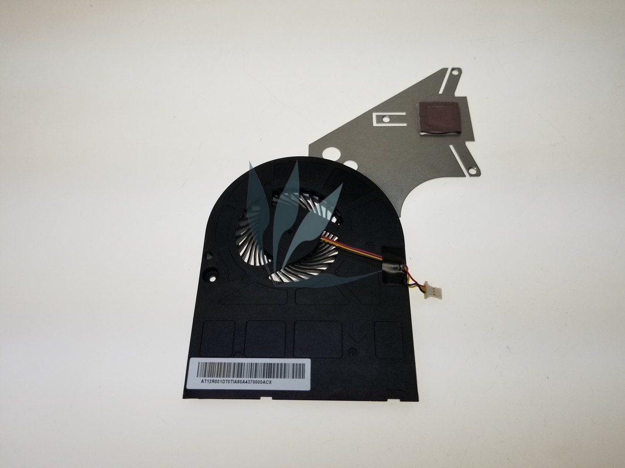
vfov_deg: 53.1
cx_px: 312
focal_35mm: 26
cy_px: 234
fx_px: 469
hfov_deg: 67.3
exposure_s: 1/430
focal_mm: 4.25
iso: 50
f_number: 1.7
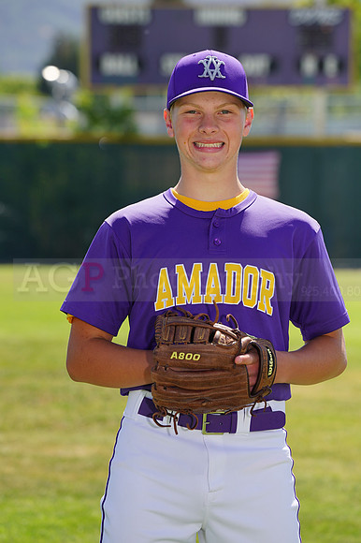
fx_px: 3719
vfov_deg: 8.3
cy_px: 272
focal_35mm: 247
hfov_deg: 5.6
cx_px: 180
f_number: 8
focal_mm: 247
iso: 100
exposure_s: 1/250
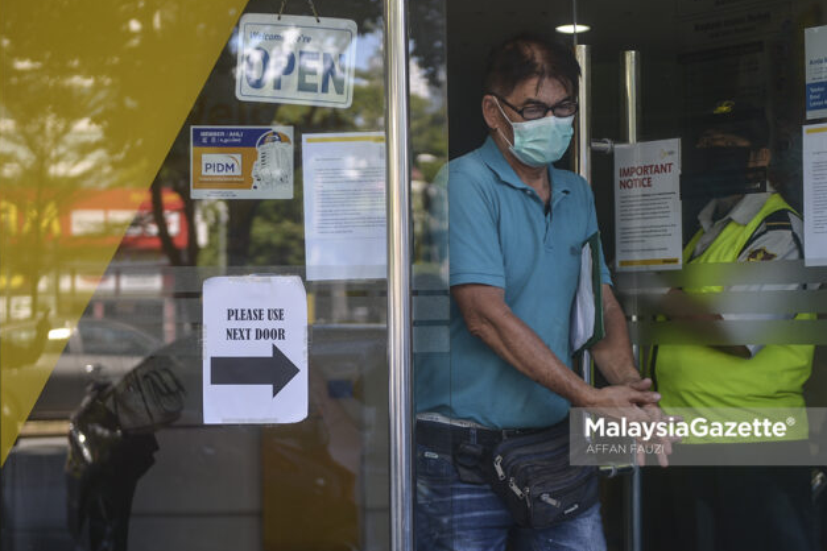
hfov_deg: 31.9
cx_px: 445
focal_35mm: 63
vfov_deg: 21.6
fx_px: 1447
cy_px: 290
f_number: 2.8
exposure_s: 1/250
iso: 160
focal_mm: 58
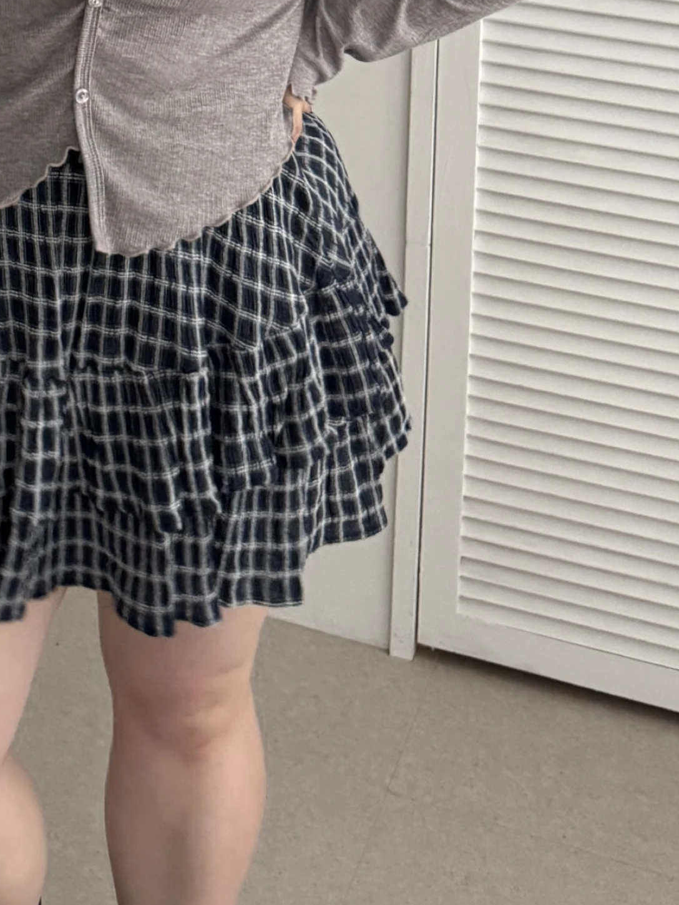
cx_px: 96
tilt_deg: -7.5
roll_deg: -1.6
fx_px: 1229
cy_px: 93
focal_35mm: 47
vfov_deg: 37.8
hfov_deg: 29.8
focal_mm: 6.76
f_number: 1.78
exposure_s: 1/60
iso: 320
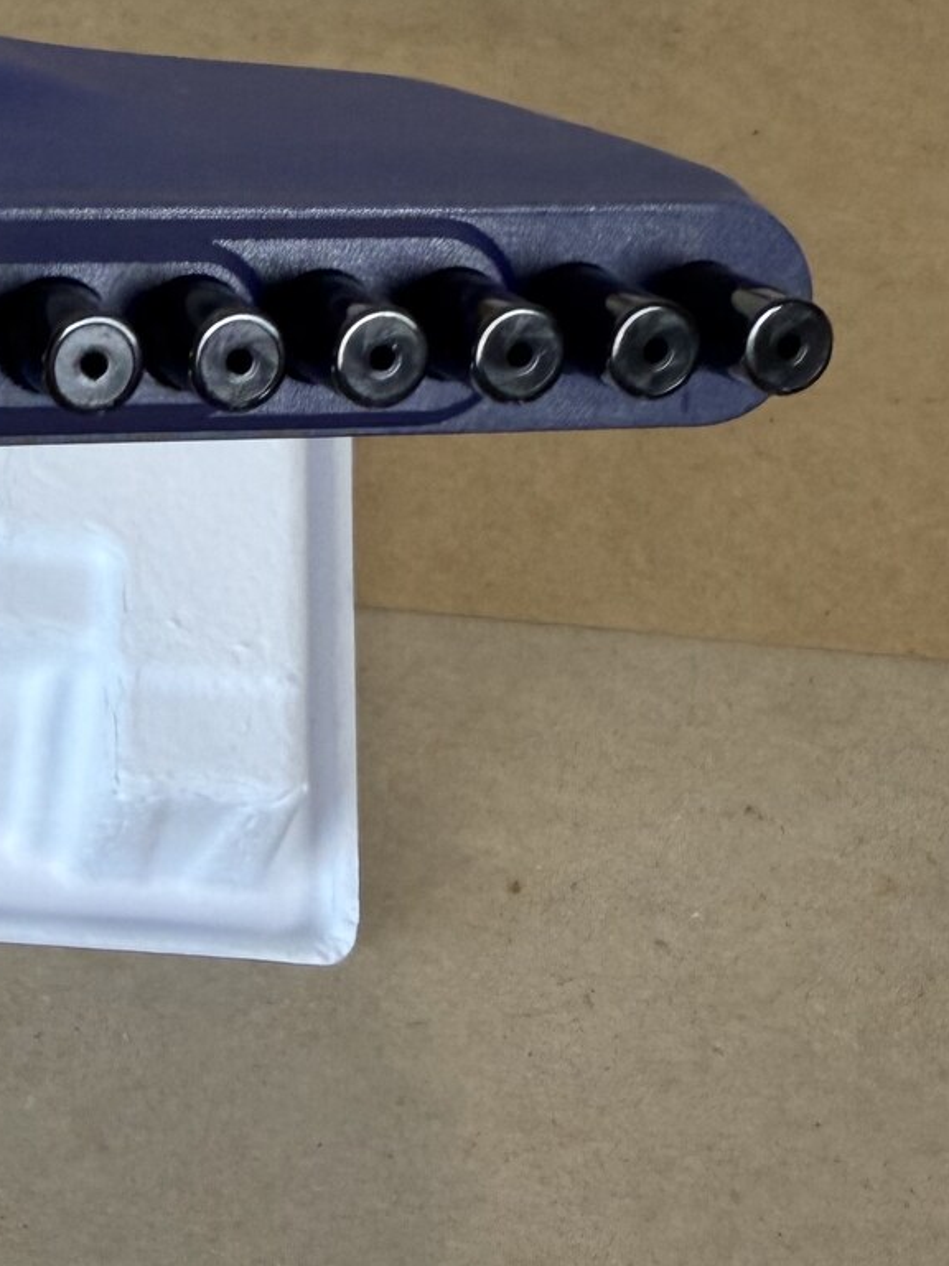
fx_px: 2339
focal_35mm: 64
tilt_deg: -66.4
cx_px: -155
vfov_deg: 30.0
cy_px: 412
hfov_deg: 21.5
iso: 125
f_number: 2.2
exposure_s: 1/120
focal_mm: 2.22
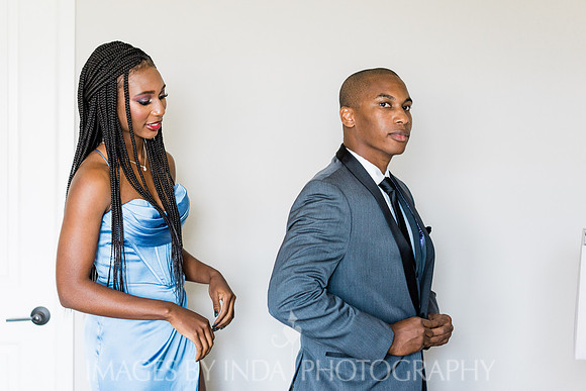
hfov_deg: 36.2
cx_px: 293
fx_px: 895
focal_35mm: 55
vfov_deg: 24.6
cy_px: 196
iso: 800
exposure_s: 1/125
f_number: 2.8
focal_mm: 55
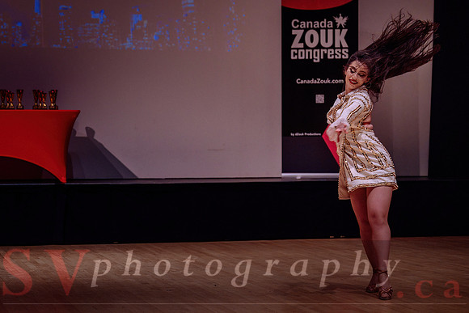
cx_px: 220
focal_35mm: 91
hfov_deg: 22.3
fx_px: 1189
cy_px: 163
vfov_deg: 15.0
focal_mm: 70
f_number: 2.8
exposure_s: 1/400
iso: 1600
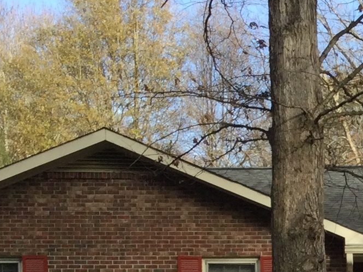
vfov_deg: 10.1
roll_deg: +1.3
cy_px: 402
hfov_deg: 12.7
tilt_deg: -3.9
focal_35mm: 143
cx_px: 620
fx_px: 1499
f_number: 2.4
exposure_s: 1/443
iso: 25
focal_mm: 3.3
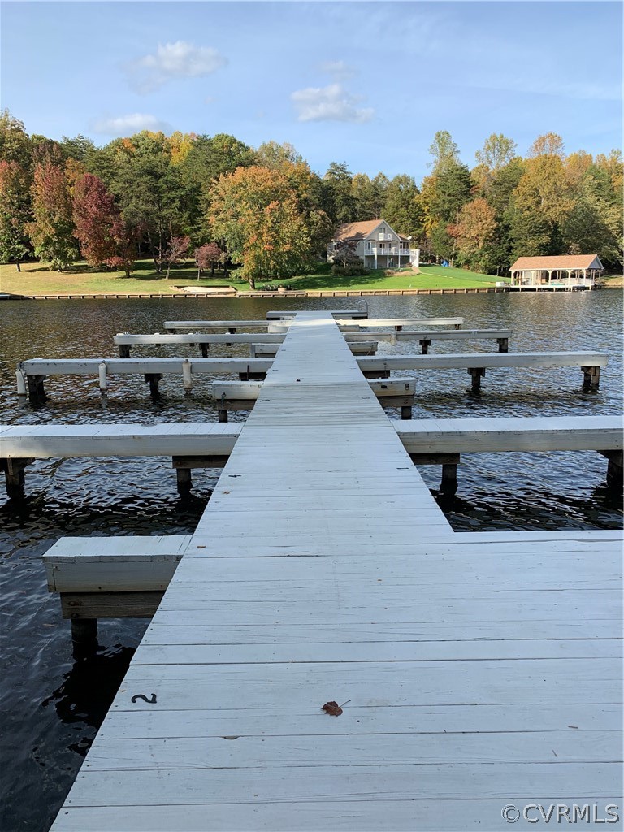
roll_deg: +1.6
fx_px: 625
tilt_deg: -11.3
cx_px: 312
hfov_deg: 53.1
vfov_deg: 67.3
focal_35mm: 26
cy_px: 416
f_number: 1.8
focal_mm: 4.25
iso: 25
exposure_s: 1/1235
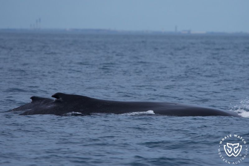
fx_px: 4149
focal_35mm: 600
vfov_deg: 2.3
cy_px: 83
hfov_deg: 3.4
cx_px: 124
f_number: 8
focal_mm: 600
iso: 640
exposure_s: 1/3200
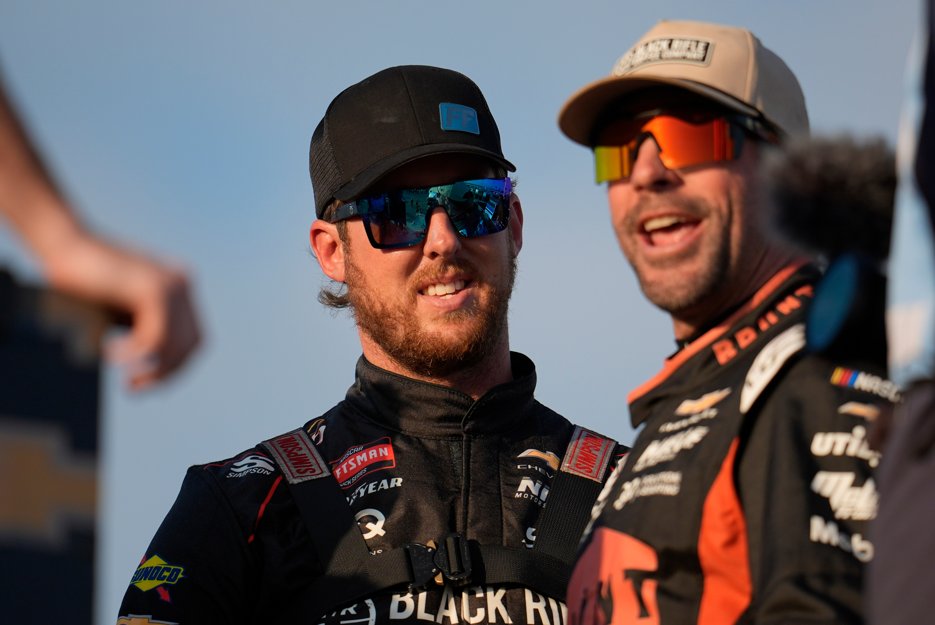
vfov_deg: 2.3
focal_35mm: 600
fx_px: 15597
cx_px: 468
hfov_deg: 3.4
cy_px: 312
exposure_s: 1/4000
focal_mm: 400
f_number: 2.8
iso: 250
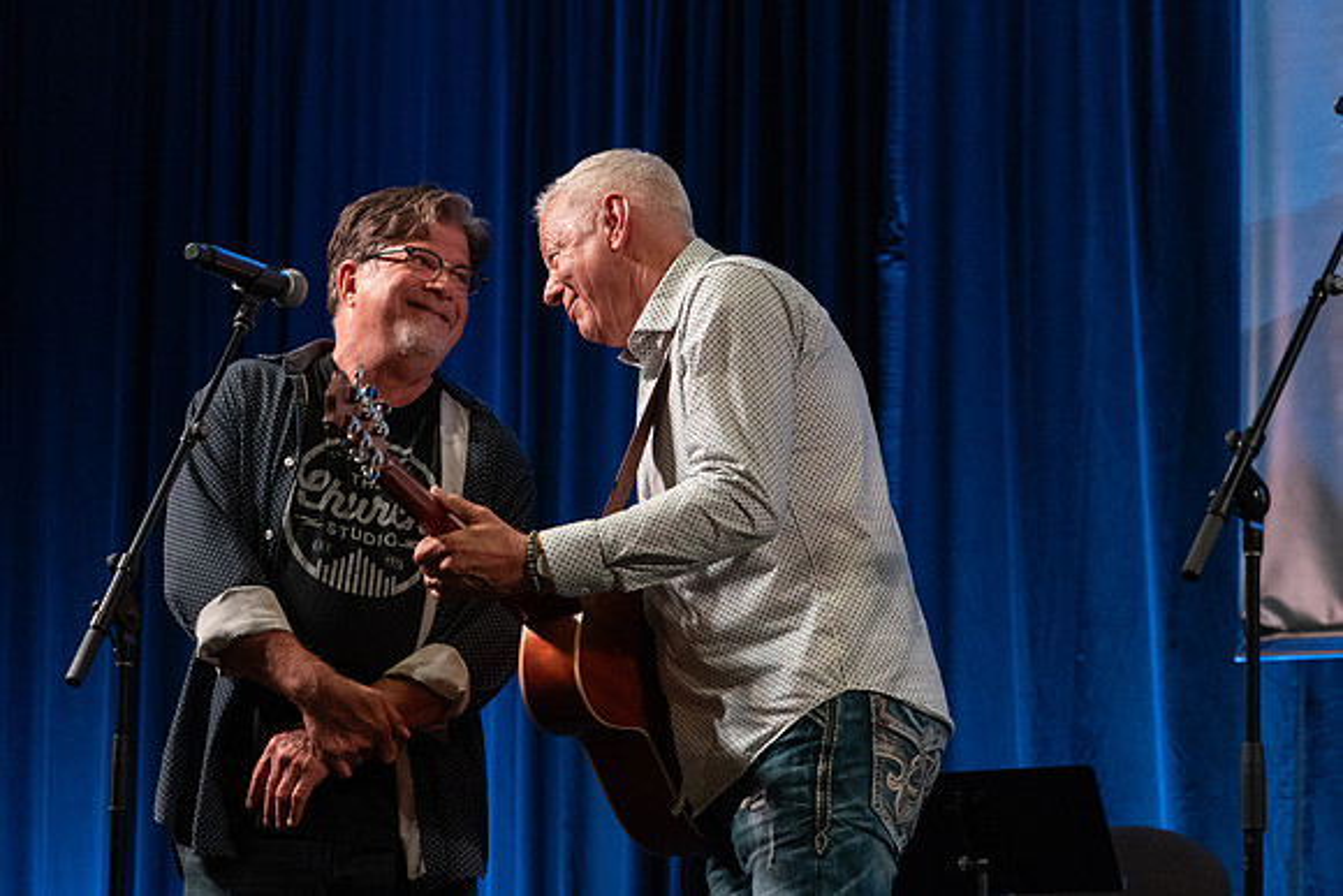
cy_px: 448
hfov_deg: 18.3
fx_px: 4179
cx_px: 672
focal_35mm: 112
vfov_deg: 12.2
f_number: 6.3
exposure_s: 1/200
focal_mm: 112
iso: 6400
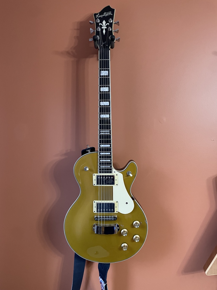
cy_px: 145
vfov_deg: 67.3
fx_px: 217
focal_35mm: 26
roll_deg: +0.4
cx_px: 108
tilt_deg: -2.3
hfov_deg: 53.1
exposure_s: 1/40
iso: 640
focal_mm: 4.2
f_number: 1.6
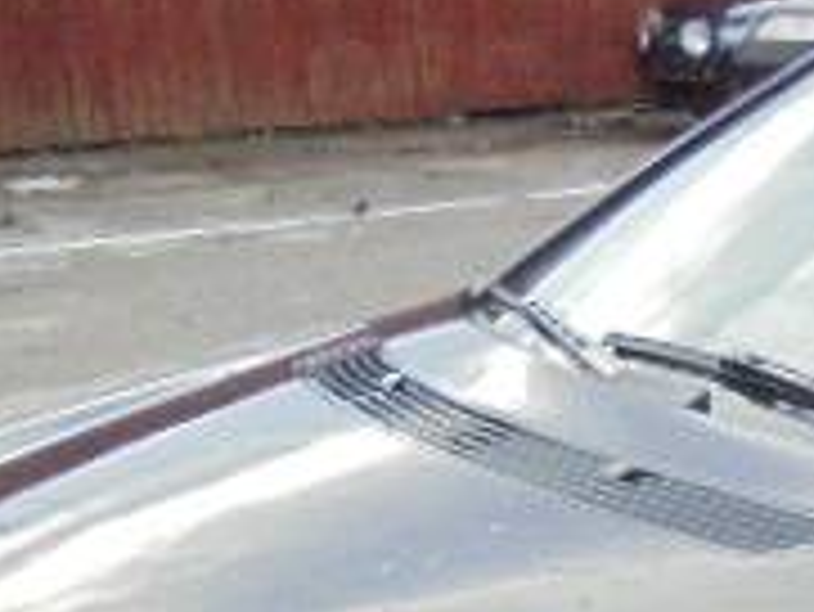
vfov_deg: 15.2
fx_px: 2165
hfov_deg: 19.2
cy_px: 837
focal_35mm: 92
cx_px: 1138
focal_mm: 4.6
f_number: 3.5
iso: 500
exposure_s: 1/250
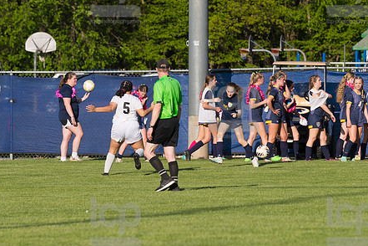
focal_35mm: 394
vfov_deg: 3.5
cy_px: 110
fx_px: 4027
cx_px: 234
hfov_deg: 5.2
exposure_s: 1/1600
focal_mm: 200
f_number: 5.6
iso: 250
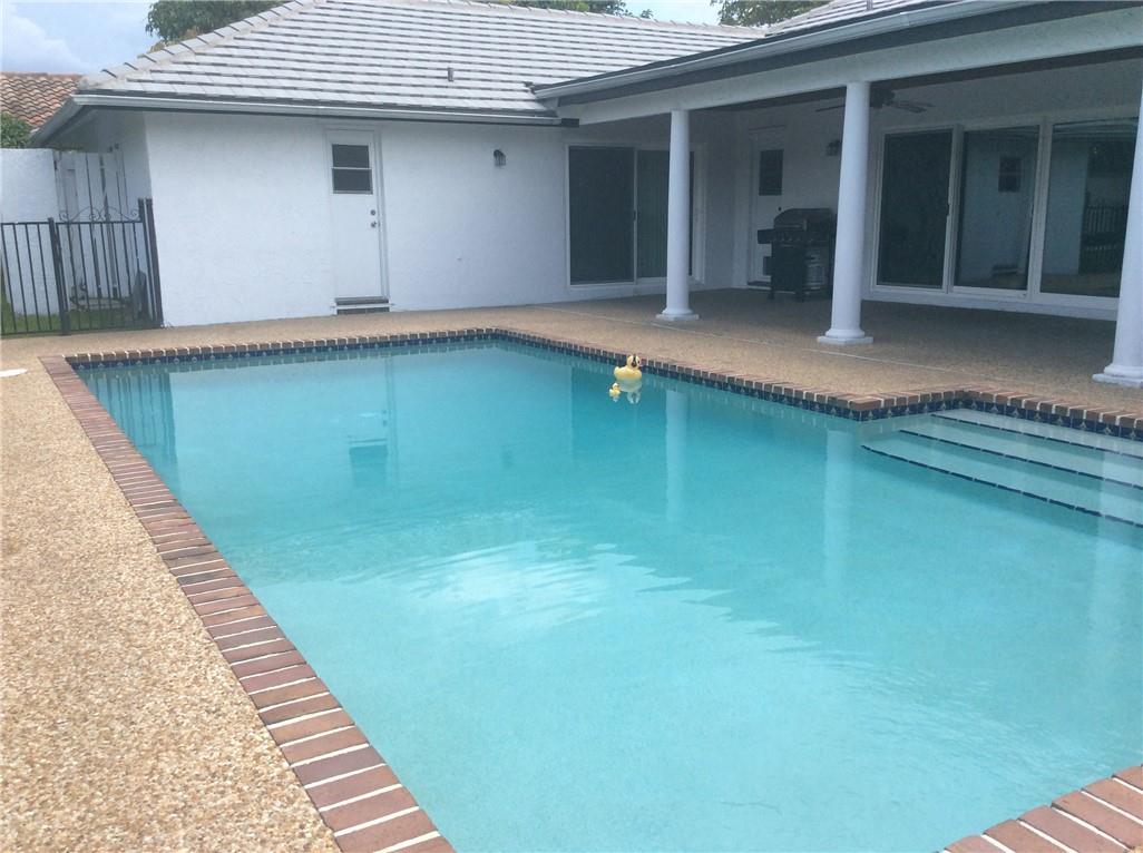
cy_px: 426
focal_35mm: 32
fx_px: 1055
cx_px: 572
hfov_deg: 56.9
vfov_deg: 44.0
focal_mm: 3.3
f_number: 2.4
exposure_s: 1/534
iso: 32
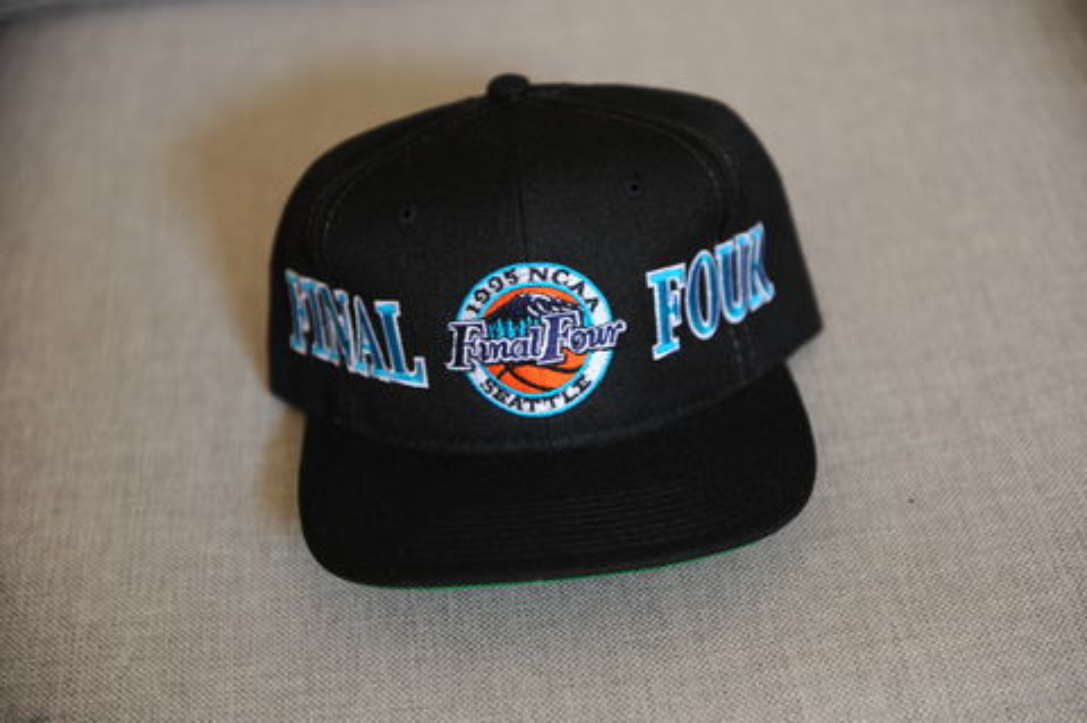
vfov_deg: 19.4
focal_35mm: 70
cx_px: 544
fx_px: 2111
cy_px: 362
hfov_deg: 28.9
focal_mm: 70
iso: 200
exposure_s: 1/15
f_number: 2.8
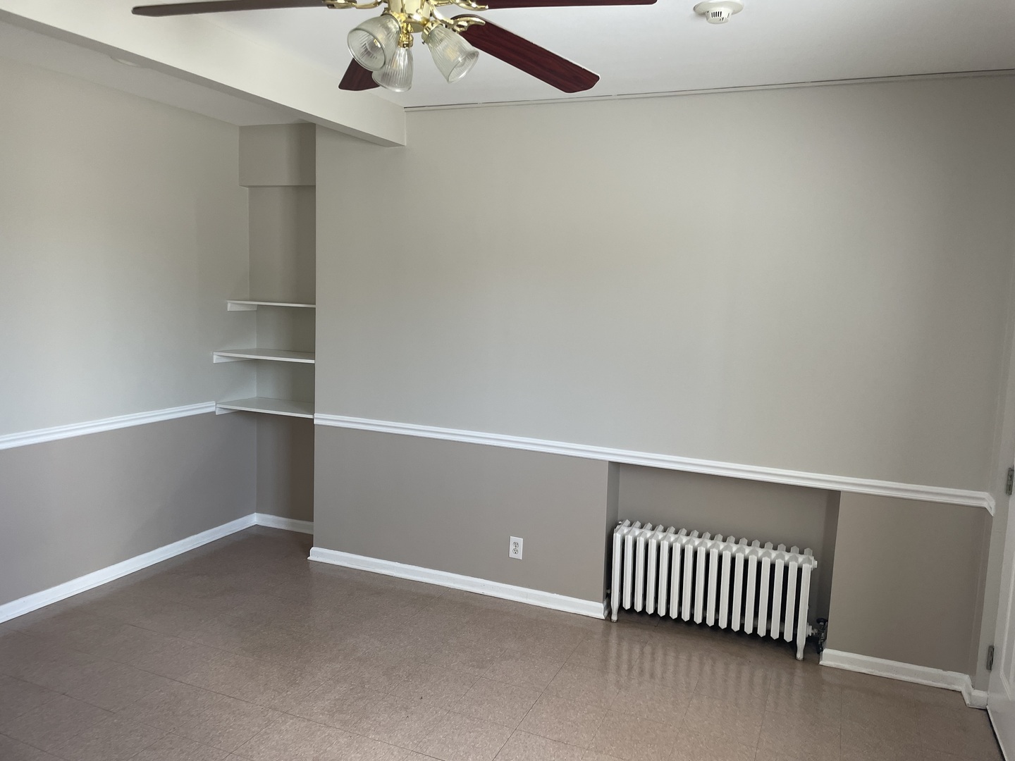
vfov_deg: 53.1
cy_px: 380
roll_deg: -1.6
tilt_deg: -6.0
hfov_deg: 67.3
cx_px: 508
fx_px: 762
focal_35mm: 26
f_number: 1.6
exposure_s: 1/121
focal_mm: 4.2
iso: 80
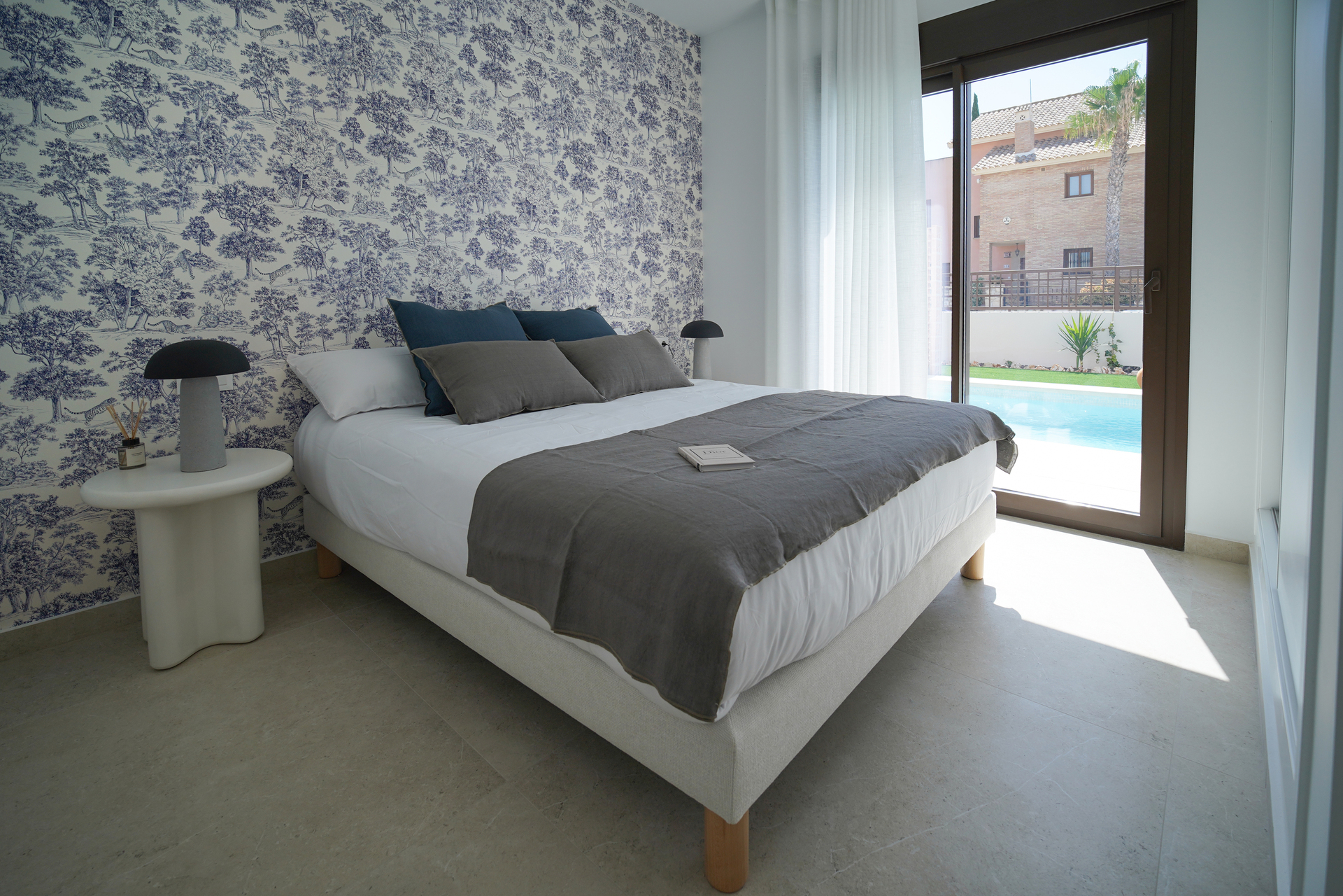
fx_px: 522
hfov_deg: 104.3
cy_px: 448
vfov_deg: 81.2
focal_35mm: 14
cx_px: 672
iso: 160
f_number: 4
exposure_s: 1/320
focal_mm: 14
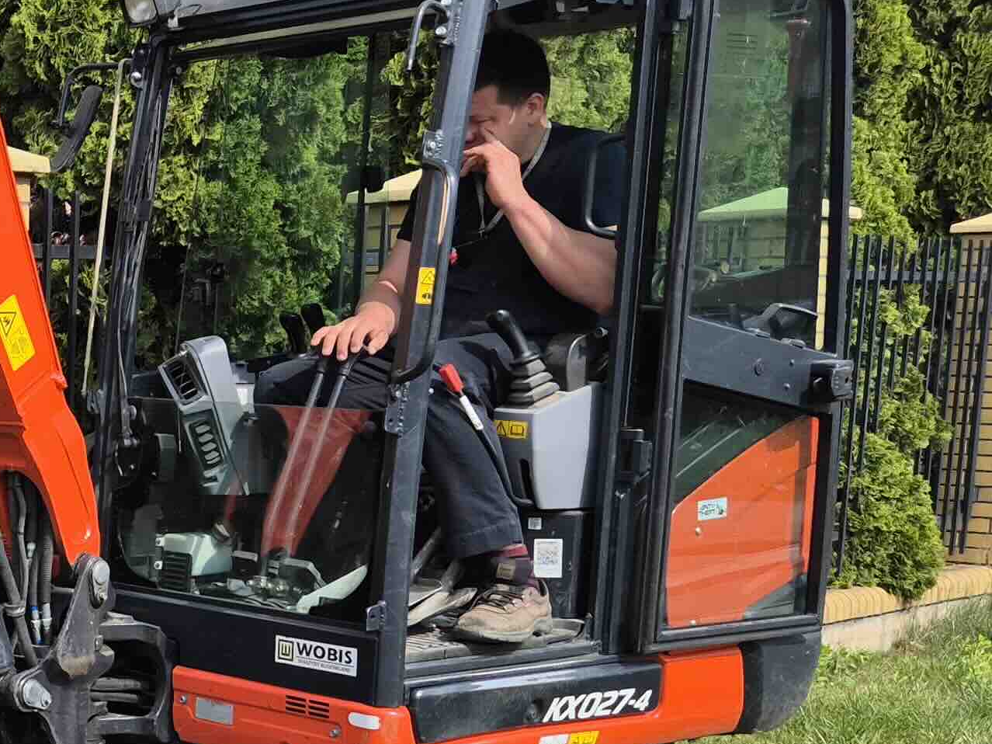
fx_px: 2063
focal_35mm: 72
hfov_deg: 23.5
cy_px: 653
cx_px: -335
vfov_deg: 20.1
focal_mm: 5.4
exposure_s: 1/1532
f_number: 1.8
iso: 25
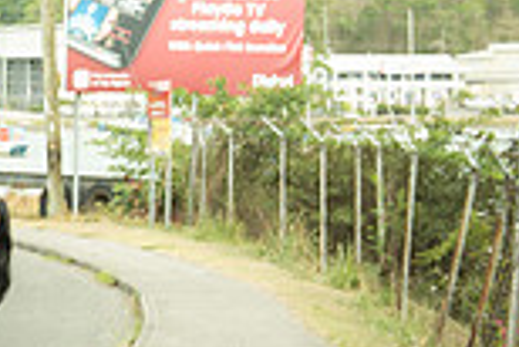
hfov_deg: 11.4
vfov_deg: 8.1
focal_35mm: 169
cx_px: -364
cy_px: 72
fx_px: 2439
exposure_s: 1/100
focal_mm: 45
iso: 160
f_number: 5.6
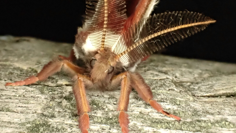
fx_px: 288
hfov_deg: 44.6
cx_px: 115
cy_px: 49
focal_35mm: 46
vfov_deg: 25.9
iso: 2500
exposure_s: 1/40
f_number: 3.5
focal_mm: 6.37
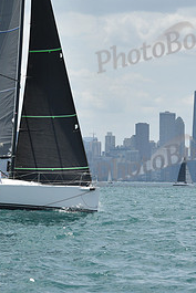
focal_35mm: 201
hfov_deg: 6.8
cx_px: 38
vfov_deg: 10.2
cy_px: 3
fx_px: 1639
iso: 250
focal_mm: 92
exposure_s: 1/1250
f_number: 9
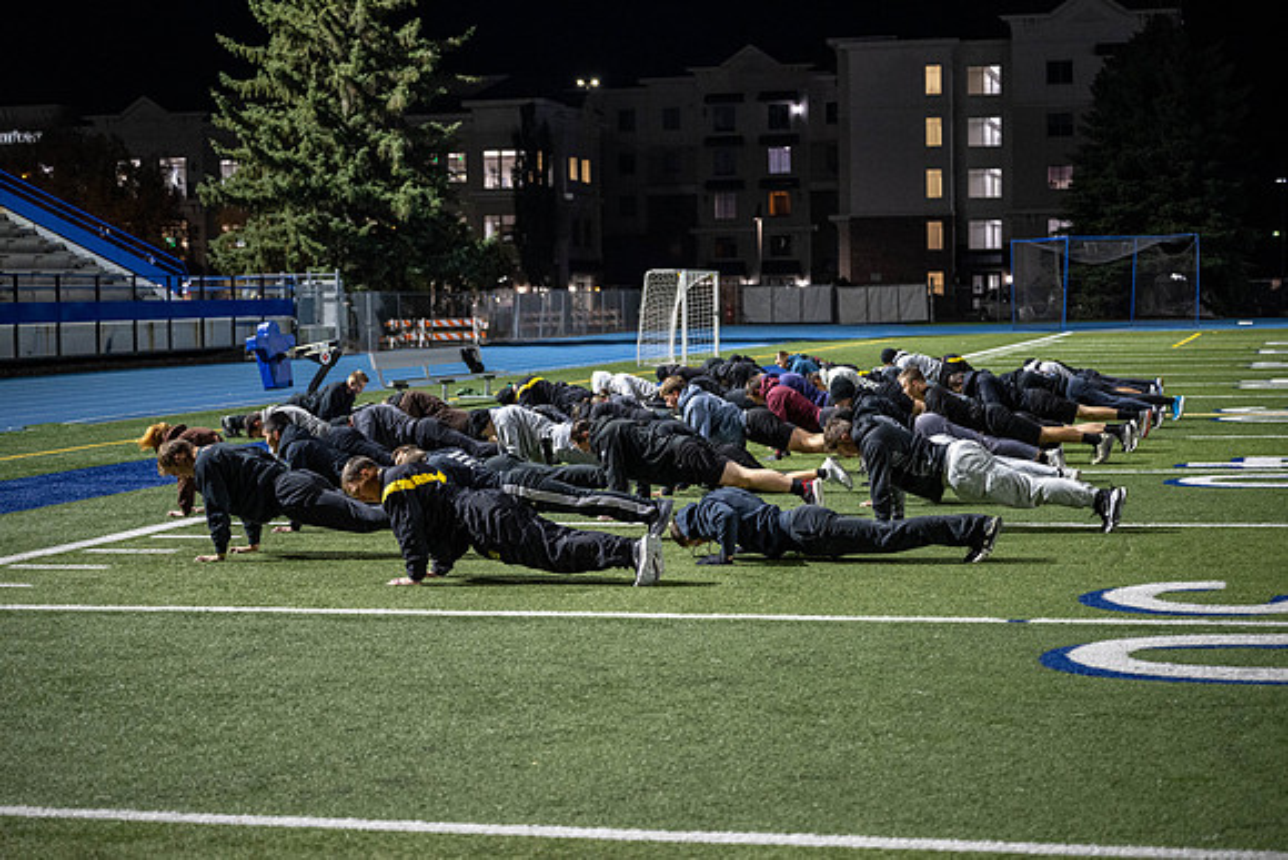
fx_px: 2331
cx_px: 637
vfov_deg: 20.9
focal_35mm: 65
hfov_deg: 30.9
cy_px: 405
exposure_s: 1/125
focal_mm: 60
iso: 2000
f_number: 2.8
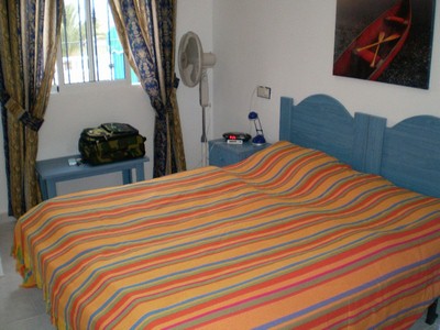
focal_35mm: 38
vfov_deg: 37.7
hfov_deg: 49.0
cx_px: 220
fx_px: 483
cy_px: 165
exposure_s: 1/30
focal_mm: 6.3
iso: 200
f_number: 3.1
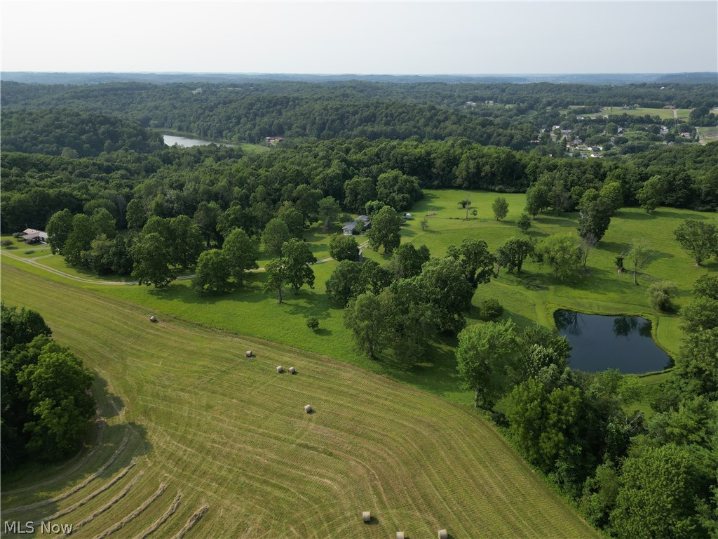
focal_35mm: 24
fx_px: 498
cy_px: 270
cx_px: 359
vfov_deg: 56.8
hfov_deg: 71.6
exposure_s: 1/2000
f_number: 1.7
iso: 120
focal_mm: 6.72
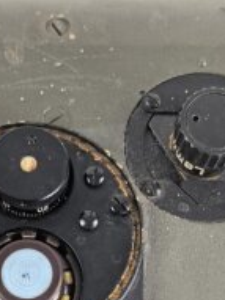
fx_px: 781
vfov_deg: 20.9
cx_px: 41
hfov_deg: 16.3
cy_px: 317
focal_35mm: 90
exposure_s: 1/1171
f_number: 2
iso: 800
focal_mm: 8.5
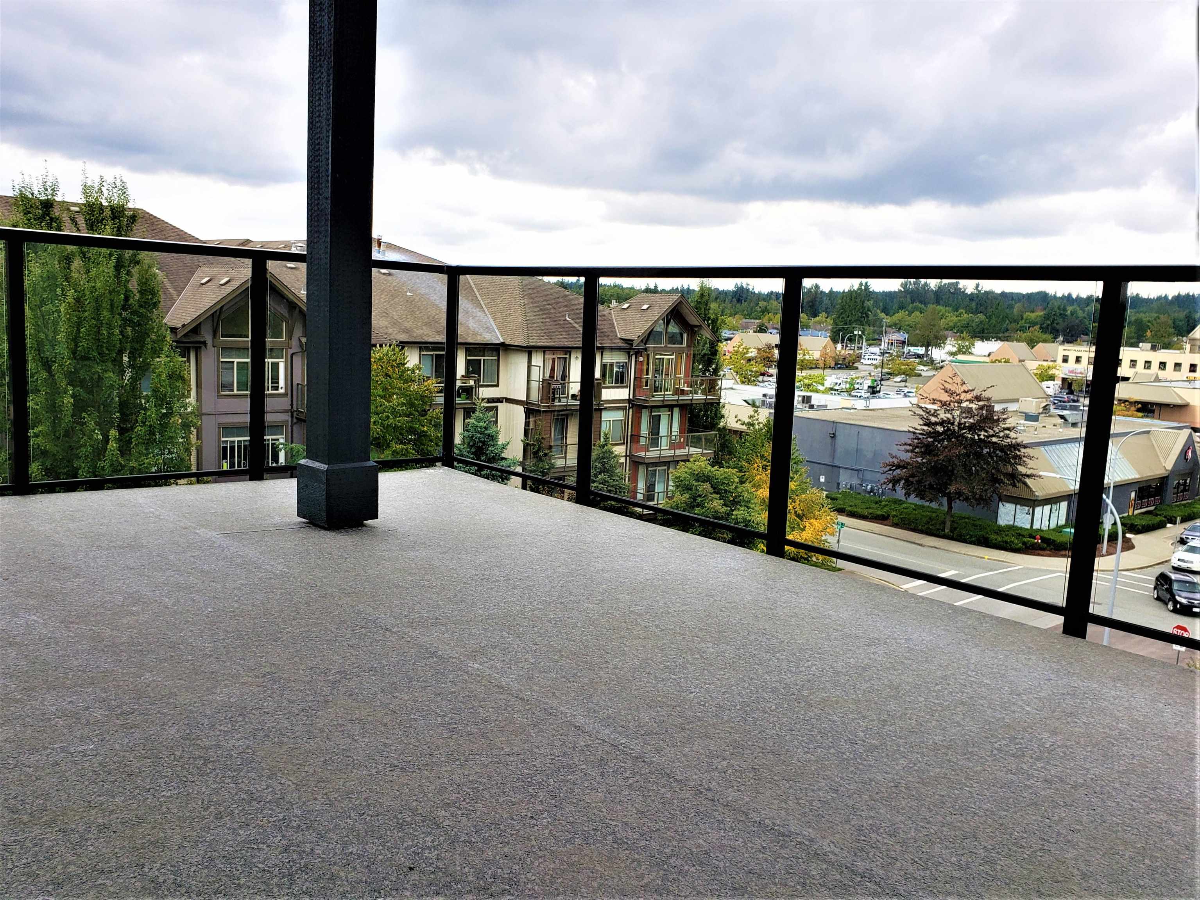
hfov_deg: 67.3
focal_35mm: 26
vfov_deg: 53.1
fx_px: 902
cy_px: 450
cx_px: 600
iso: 50
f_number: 2.4
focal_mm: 4.3
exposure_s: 1/492
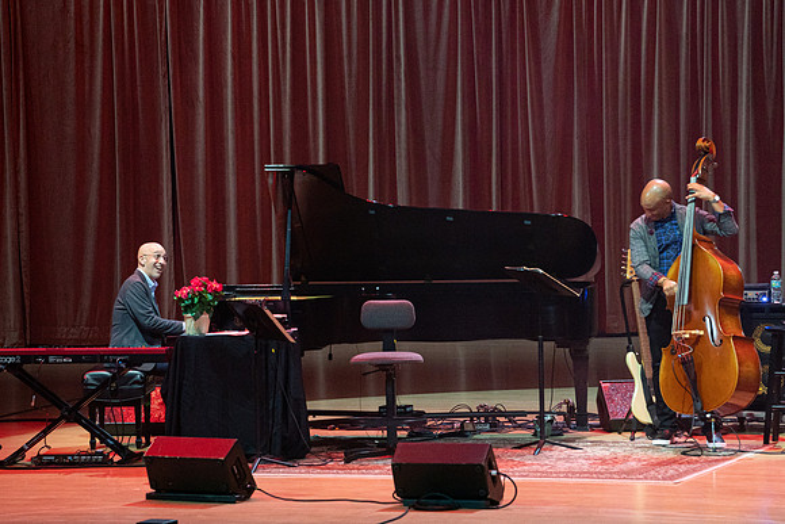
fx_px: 4961
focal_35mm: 227
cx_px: 339
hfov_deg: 9.0
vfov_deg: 6.0
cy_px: 264
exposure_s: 1/250
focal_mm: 200
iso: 2500
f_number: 5.6
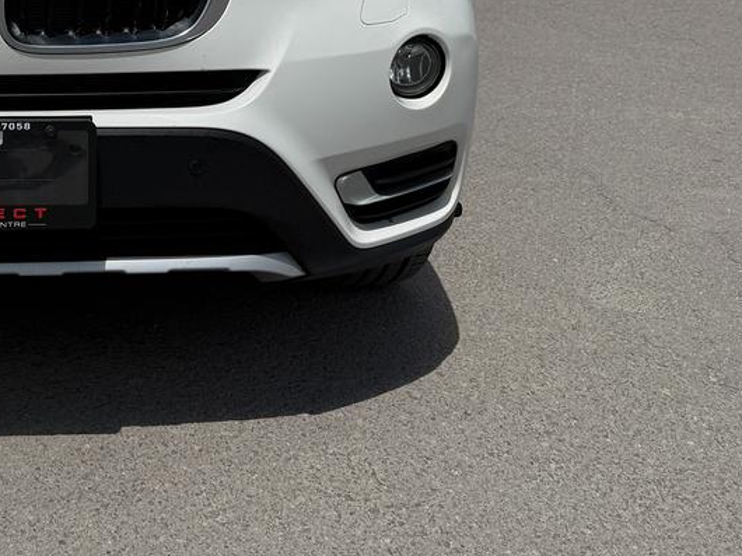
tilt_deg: -4.0
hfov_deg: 30.7
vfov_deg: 23.3
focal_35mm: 58
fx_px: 1243
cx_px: -14
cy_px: -94
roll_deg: -0.1
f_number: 1.78
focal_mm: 6.76
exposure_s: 1/14286
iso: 80
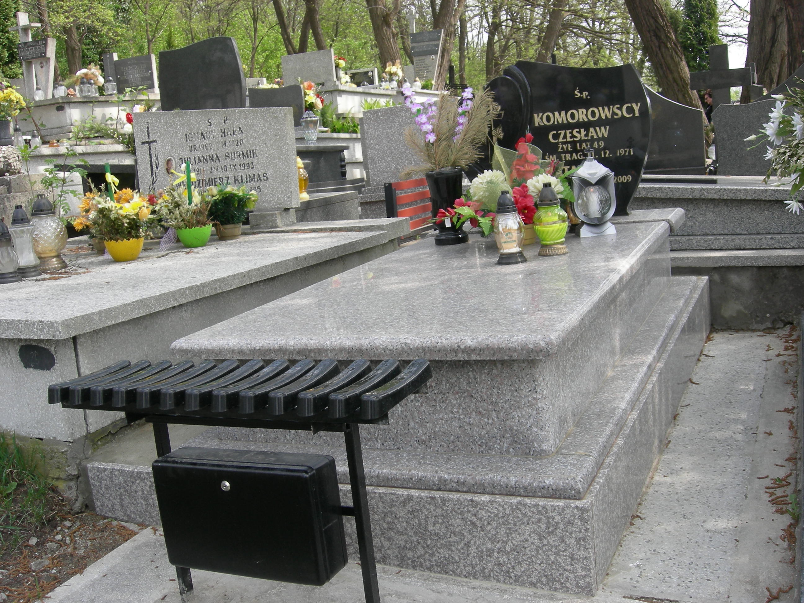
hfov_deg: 51.4
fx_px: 836
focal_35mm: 36
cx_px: 402
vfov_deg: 39.7
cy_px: 302
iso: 64
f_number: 4.8
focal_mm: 7.5
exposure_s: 1/165
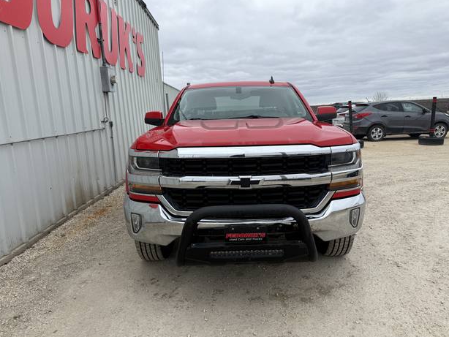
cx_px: 228
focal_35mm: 25
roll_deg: +3.4
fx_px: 324
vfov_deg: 54.9
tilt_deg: -10.3
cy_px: 173
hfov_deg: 69.4
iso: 80
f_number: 1.78
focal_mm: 6.76
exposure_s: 1/2703
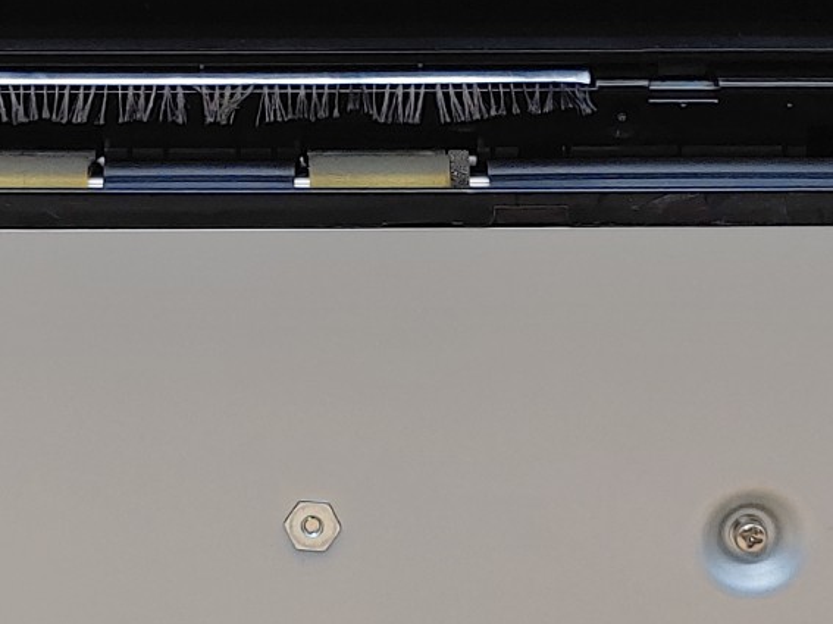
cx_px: 200
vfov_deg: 14.9
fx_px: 2382
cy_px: 363
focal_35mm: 99
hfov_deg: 19.7
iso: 50
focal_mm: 4.36
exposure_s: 1/140
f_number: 1.8
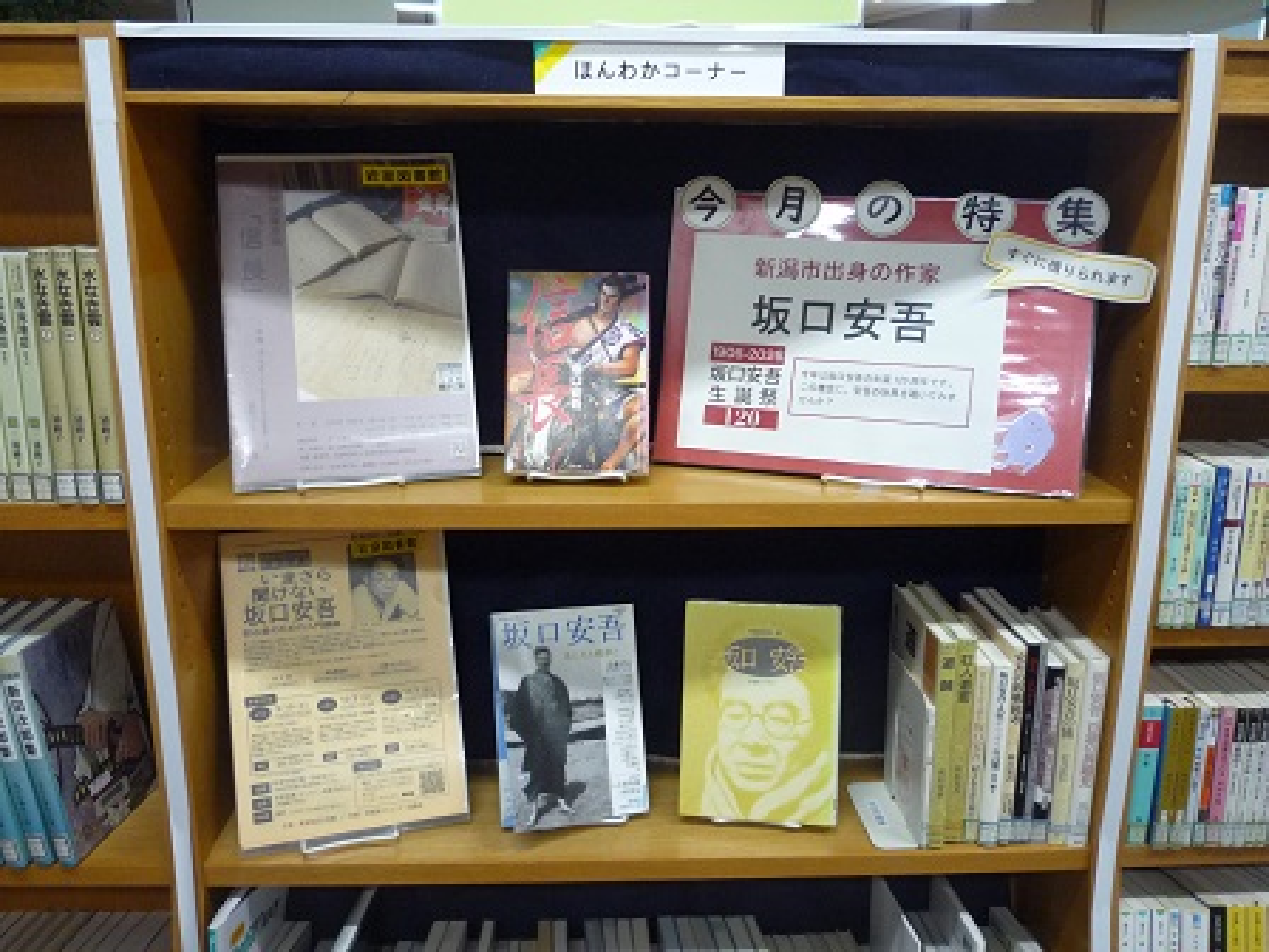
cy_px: 476
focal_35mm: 29
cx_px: 634
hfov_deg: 61.7
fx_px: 1063
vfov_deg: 48.2
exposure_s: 1/30
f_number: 2.8
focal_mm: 4.4
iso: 250
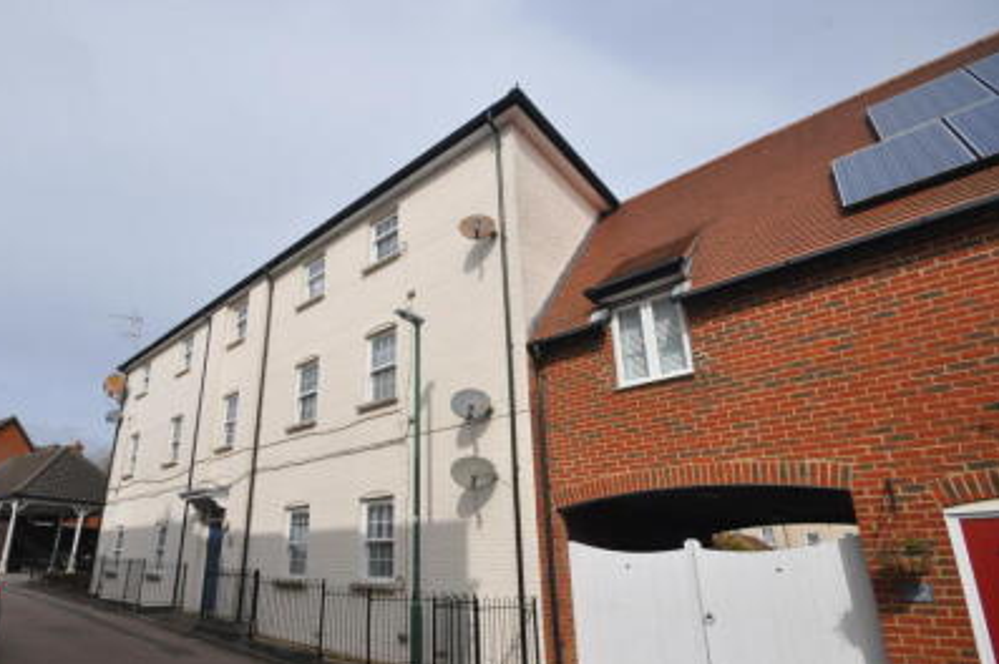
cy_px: 394
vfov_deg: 66.7
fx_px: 499
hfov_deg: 89.0
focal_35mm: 18
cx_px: 405
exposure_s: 1/400
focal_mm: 10
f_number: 10
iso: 200
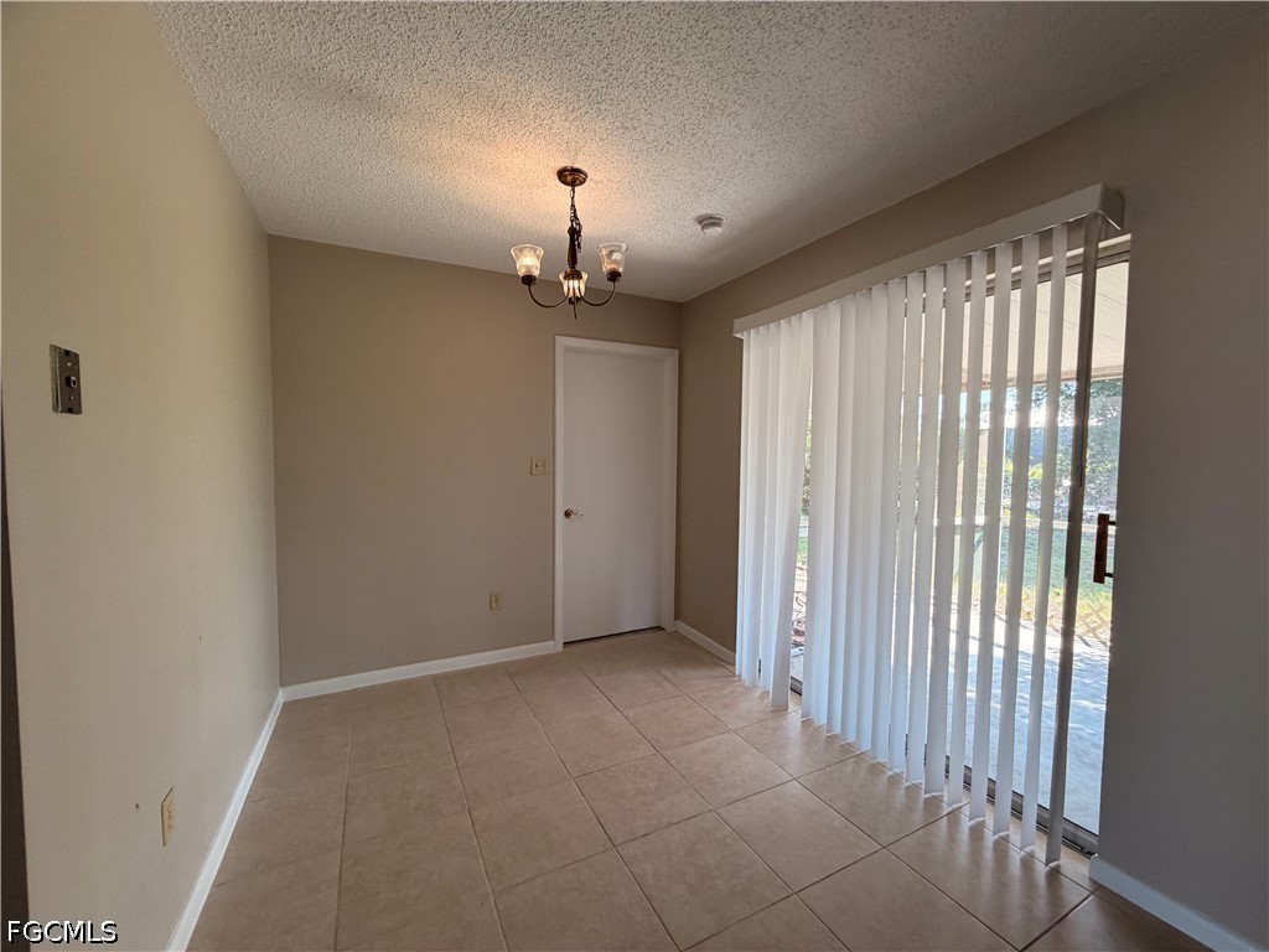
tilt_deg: -3.4
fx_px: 513
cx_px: 634
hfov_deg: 102.1
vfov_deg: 85.7
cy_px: 476
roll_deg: -0.7
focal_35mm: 14
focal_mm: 2.22
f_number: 2.2
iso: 200
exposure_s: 1/120
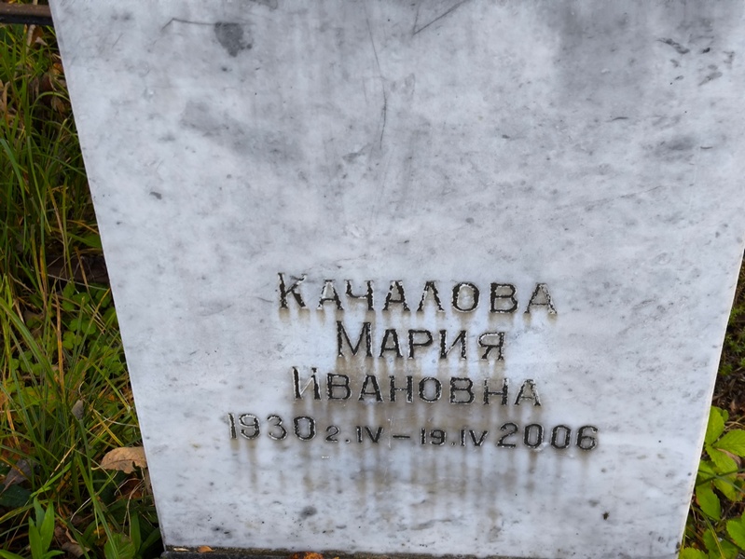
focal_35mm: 50
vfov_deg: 29.1
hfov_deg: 38.2
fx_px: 1077
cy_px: 280
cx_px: 372
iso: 64
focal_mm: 4.71
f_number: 1.7
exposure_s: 1/100
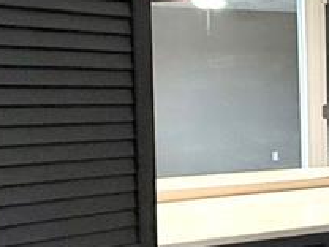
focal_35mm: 69
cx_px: 460
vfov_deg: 21.3
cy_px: 106
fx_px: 656
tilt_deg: -0.4
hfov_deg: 23.7
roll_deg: +1.6
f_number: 2.2
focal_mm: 2.22
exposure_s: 1/120
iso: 250
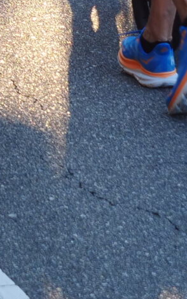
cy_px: -253
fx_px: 2543
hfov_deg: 4.2
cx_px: -46
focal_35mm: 312
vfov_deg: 6.6
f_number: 3.6
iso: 200
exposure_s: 1/250
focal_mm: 27
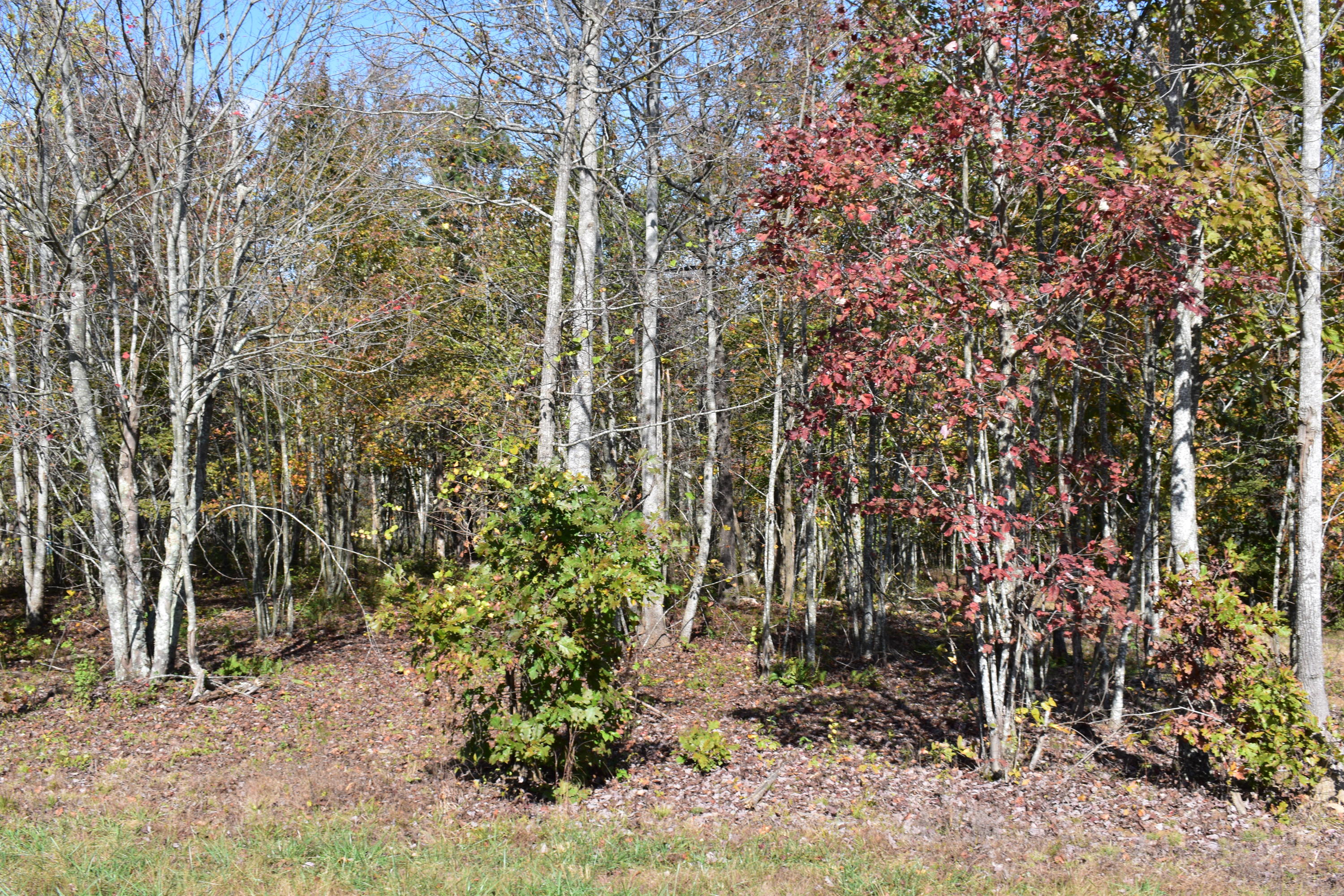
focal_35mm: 39
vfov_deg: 34.2
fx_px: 1456
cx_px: 672
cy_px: 448
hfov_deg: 49.6
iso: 400
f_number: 10
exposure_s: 1/320
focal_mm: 26
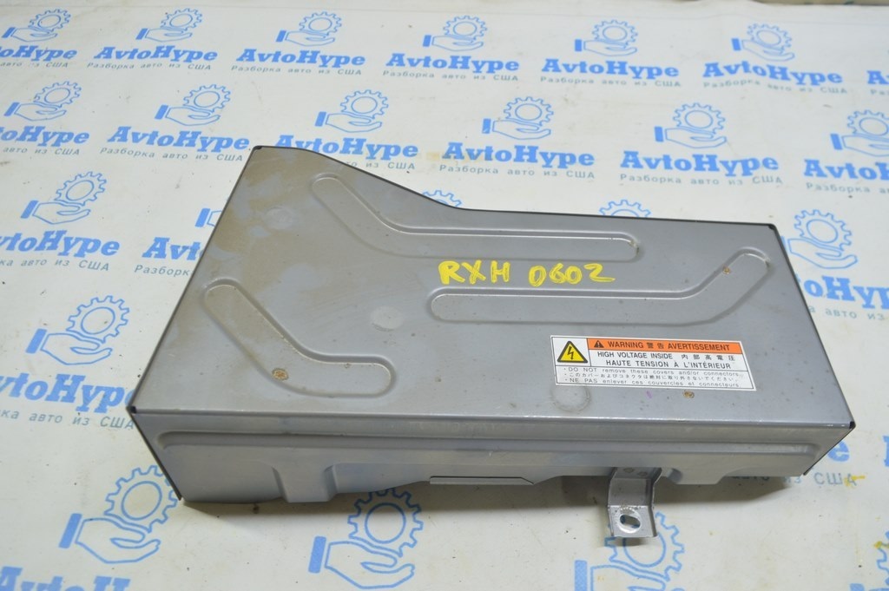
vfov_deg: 47.9
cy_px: 296
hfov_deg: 67.4
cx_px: 444
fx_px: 666
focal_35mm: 27
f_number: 5.6
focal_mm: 18
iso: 400
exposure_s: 1/20
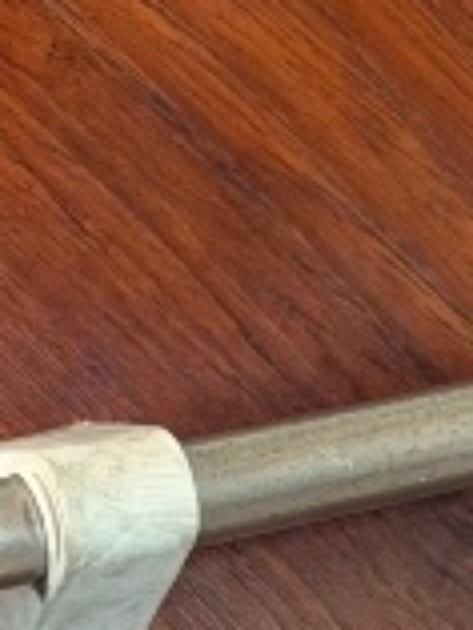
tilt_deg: -53.1
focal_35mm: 366
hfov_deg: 4.0
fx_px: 6659
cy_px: 799
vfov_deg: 5.4
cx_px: 1030
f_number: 1.78
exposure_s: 1/33
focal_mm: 6.76
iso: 200
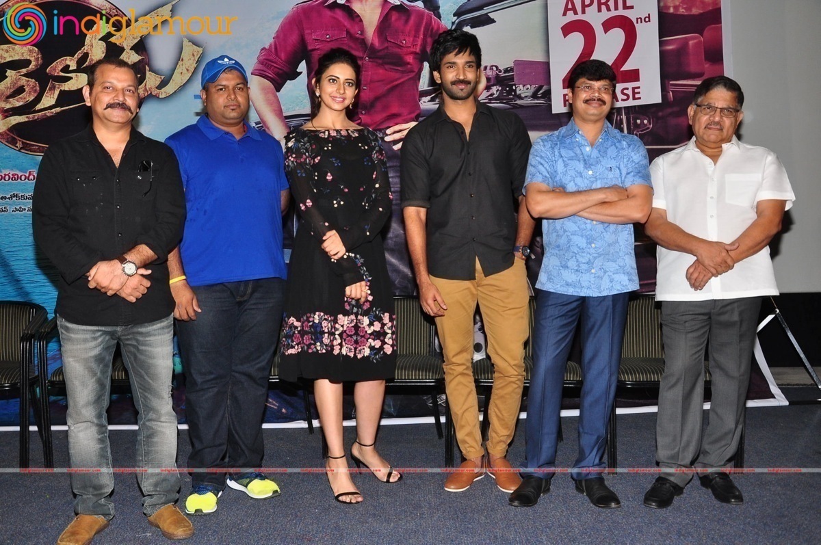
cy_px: 272
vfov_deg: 39.9
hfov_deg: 57.3
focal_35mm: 33
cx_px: 410
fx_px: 752
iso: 500
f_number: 7.1
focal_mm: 22
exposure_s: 1/125
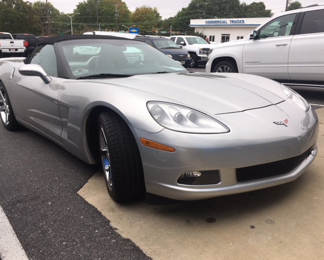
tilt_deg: -15.6
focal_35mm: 31
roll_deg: -1.7
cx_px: 158
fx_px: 297
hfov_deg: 57.1
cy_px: 131
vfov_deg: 47.2
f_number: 2.2
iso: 25
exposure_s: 1/239
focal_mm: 4.15
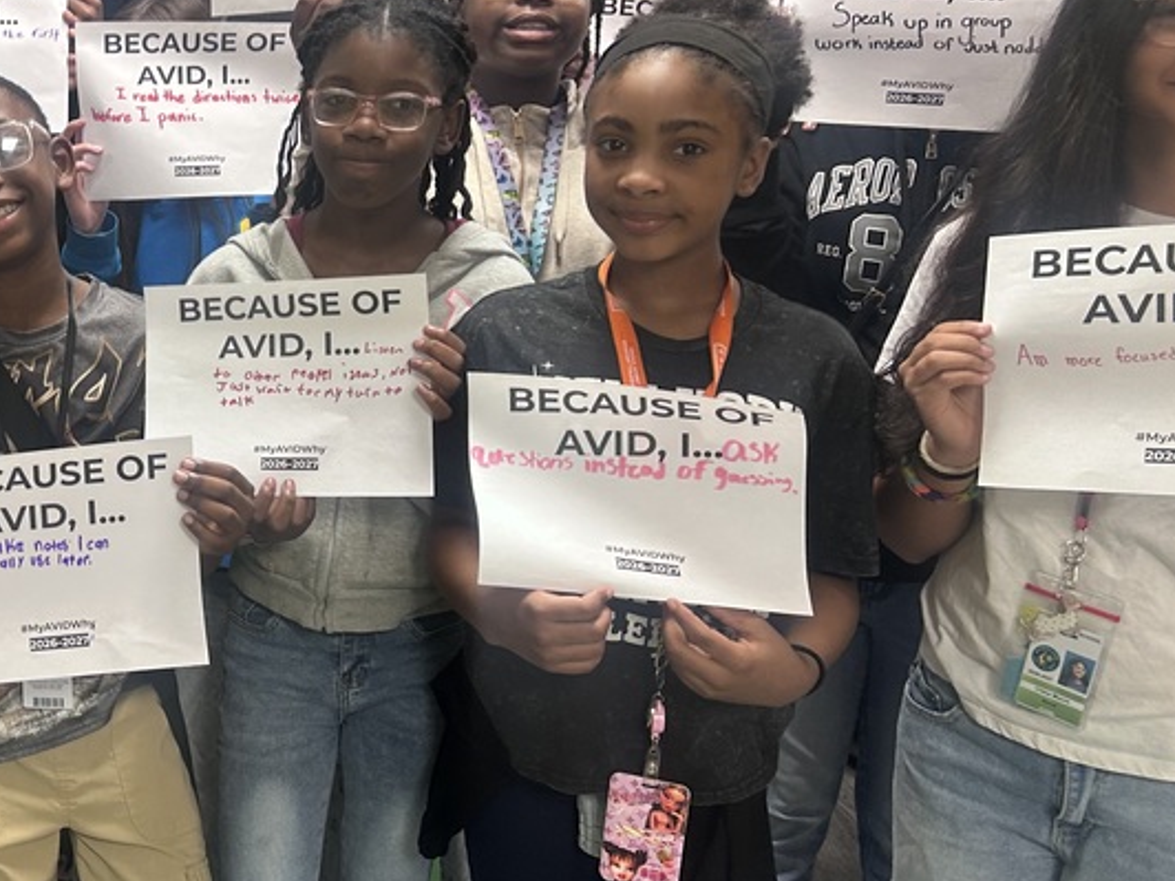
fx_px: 1697
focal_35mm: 50
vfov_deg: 29.0
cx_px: 60
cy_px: 360
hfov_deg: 35.3
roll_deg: -0.6
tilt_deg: -11.1
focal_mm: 5.7
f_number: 1.5
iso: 100
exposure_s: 1/60
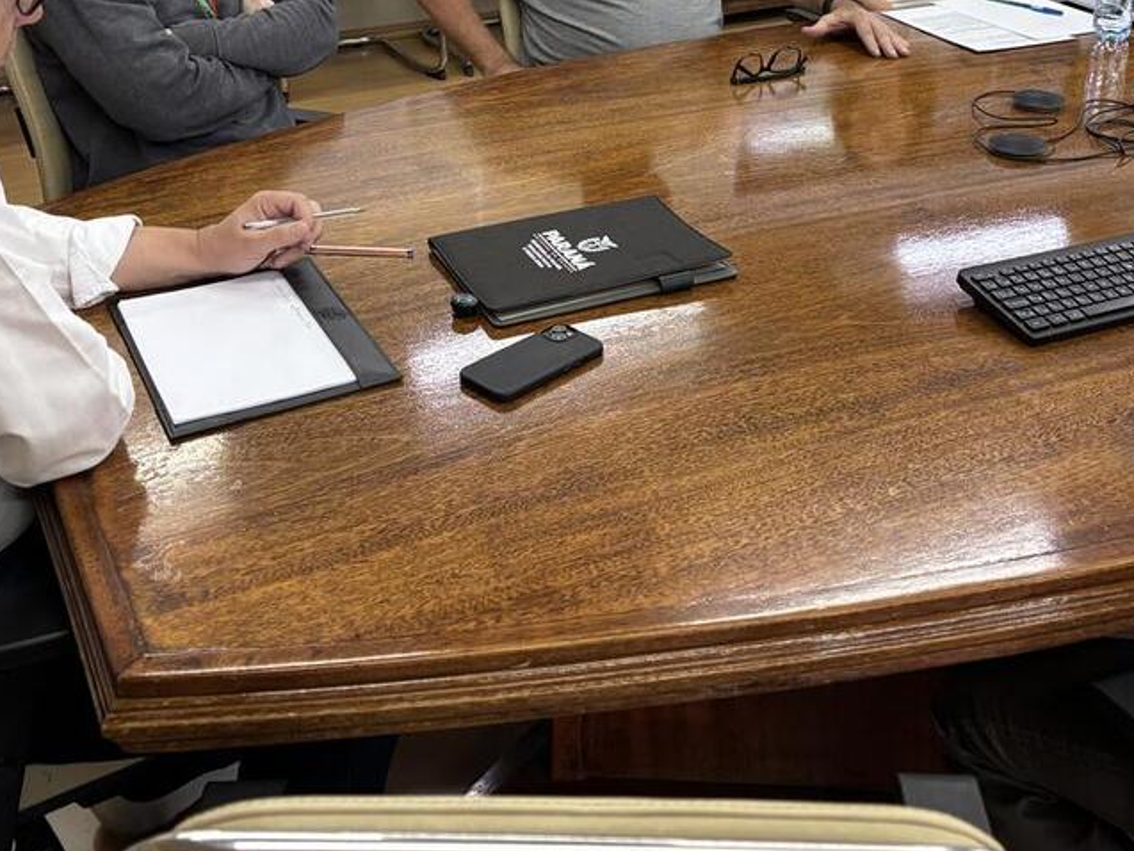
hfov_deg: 38.9
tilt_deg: -16.7
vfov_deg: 28.4
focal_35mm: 49
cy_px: 59
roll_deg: +0.1
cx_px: 602
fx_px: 1606
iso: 160
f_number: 1.6
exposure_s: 1/60
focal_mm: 5.96
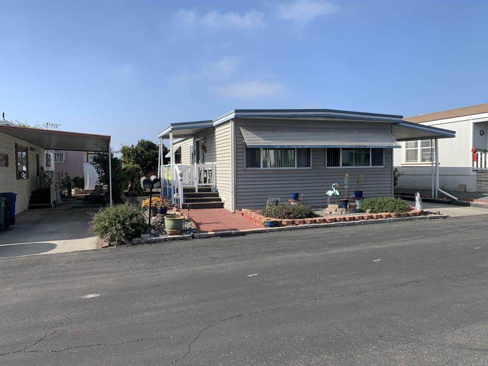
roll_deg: -0.4
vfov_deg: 53.1
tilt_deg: -3.8
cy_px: 183
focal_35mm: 26
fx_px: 367
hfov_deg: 67.3
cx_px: 244
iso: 25
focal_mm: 4.25
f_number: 1.8
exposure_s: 1/1916
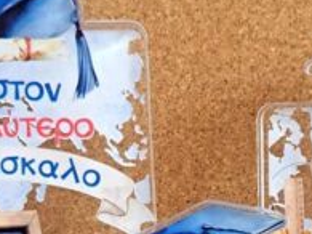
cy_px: 268
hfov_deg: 32.6
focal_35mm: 59
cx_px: 195
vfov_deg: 23.1
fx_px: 531
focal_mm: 5.23
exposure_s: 1/50
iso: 125
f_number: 1.8
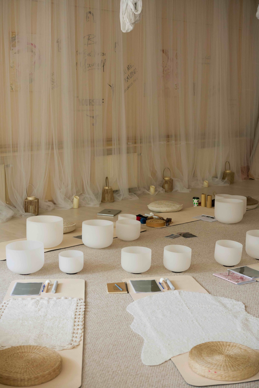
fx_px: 593
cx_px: 130
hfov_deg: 24.6
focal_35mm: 55
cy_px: 194
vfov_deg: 36.2
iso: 1600
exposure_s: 1/200
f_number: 5
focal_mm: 55
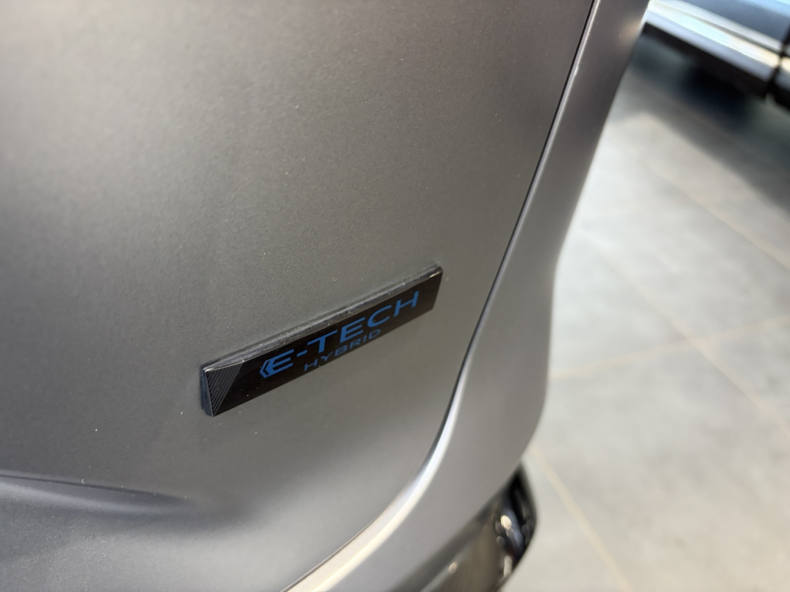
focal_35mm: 26
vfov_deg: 53.1
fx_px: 593
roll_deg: -10.0
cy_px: 296
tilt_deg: -39.6
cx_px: 395
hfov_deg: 67.3
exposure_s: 1/50
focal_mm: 5.96
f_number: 1.6
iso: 320
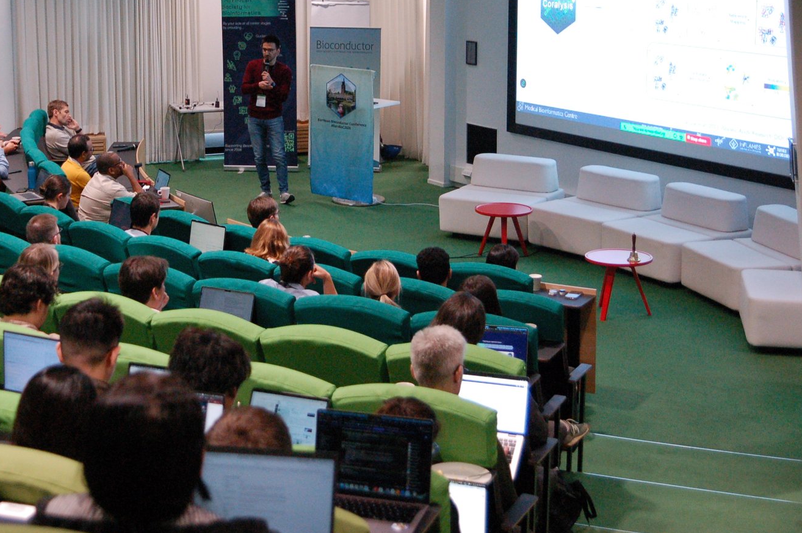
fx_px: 1575
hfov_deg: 28.3
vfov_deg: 19.1
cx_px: 233
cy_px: 135
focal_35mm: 71
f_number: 3.5
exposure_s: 1/125
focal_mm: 31
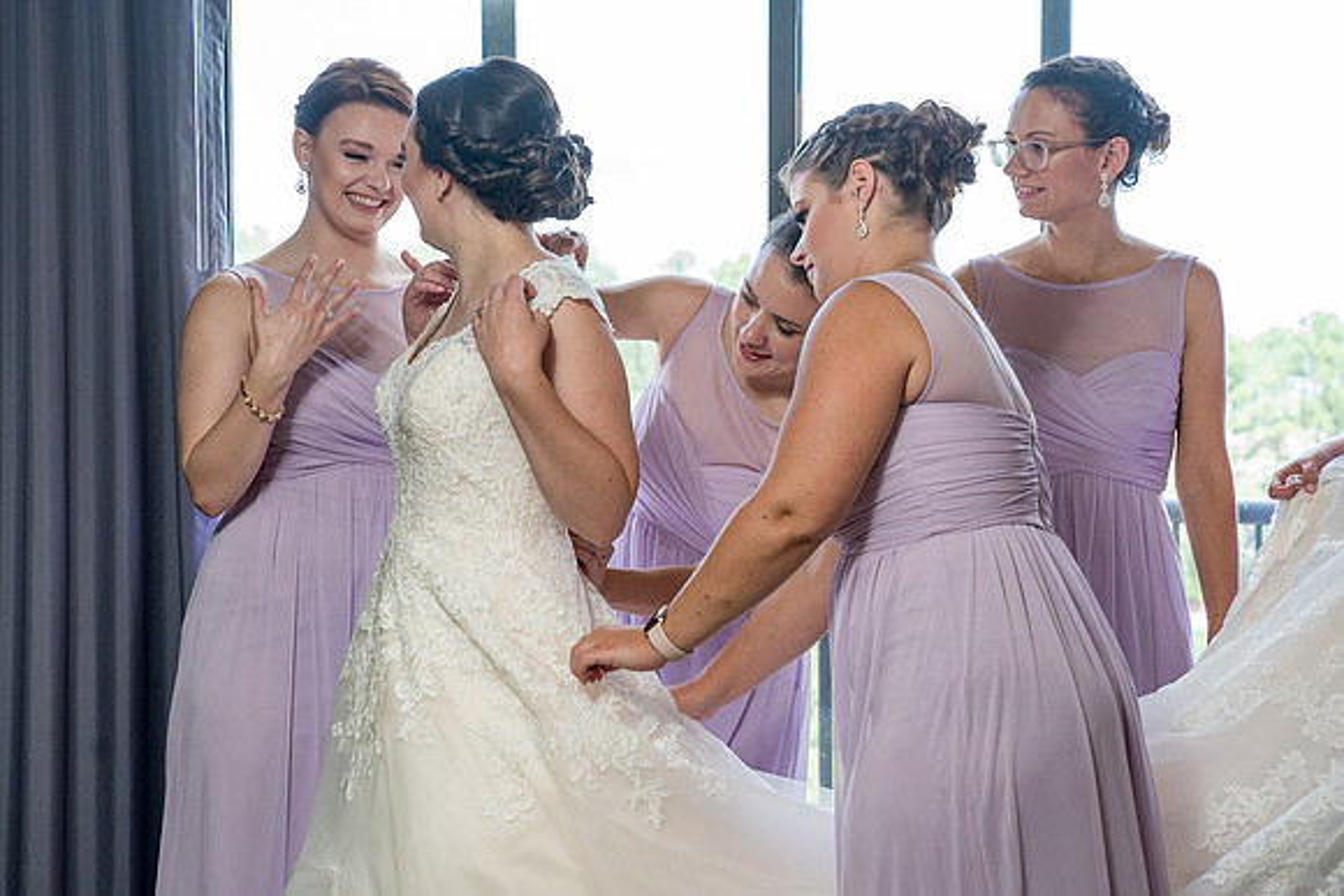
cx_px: 617
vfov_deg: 18.0
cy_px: 412
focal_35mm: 76
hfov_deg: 26.7
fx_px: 2832
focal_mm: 70
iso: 1000
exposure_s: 1/200
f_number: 5.6
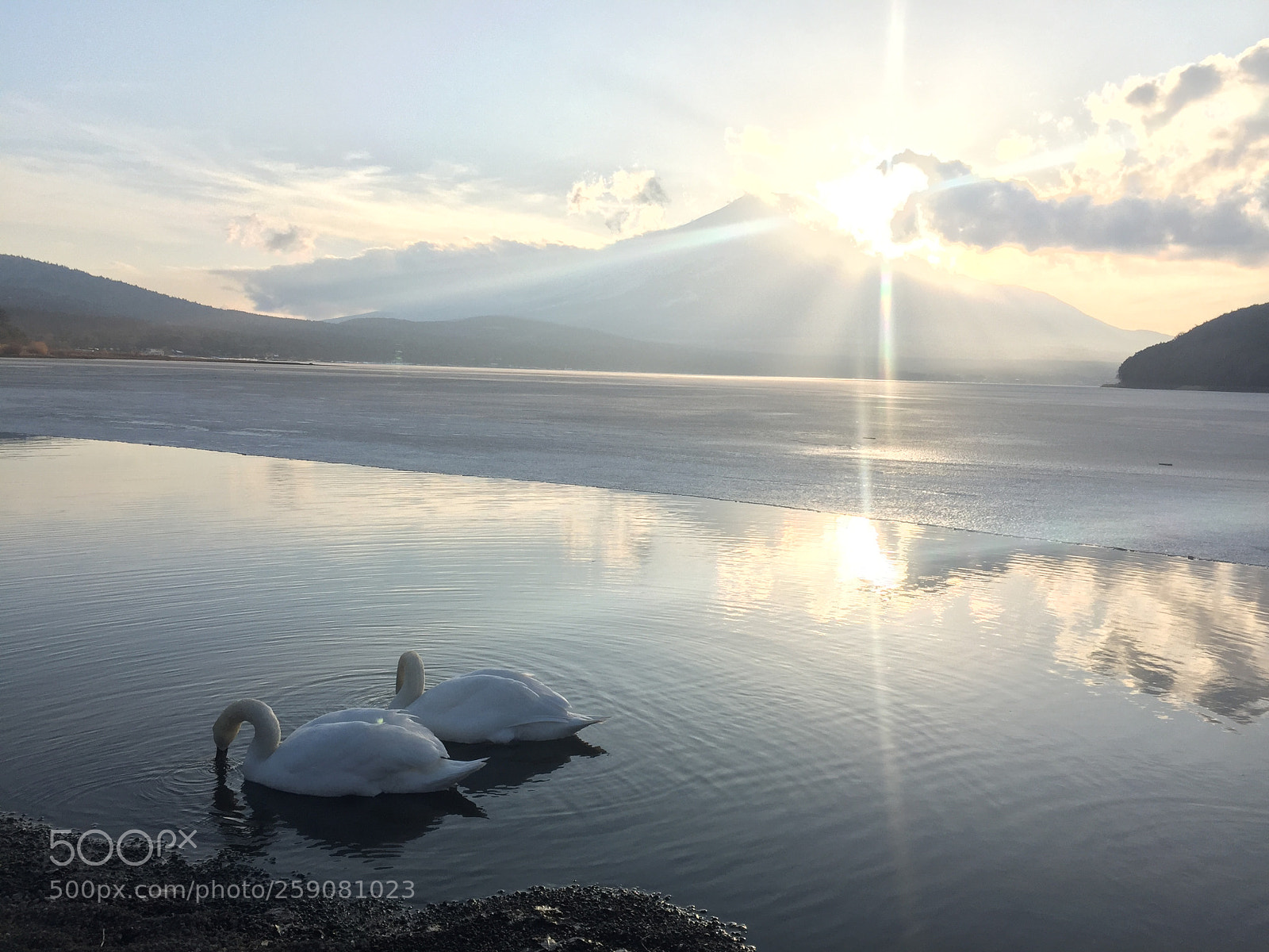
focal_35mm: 29
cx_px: 634
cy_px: 476
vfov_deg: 48.2
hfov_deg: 61.7
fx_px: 1063
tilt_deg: -5.3
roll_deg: -1.3
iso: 32
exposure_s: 1/1464
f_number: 2.2
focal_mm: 4.15
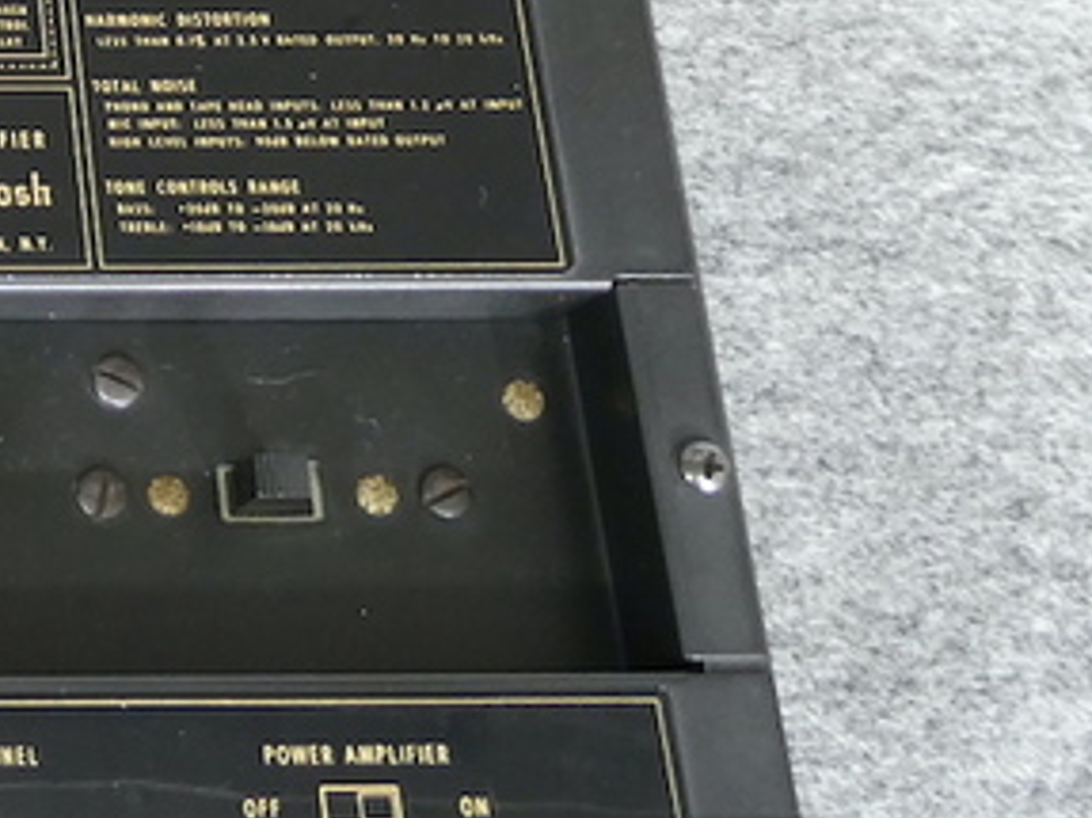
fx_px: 2743
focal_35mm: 87
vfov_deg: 16.3
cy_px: -164
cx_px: -677
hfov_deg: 19.0
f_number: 3.4
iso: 200
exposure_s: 1/2
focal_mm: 4.7
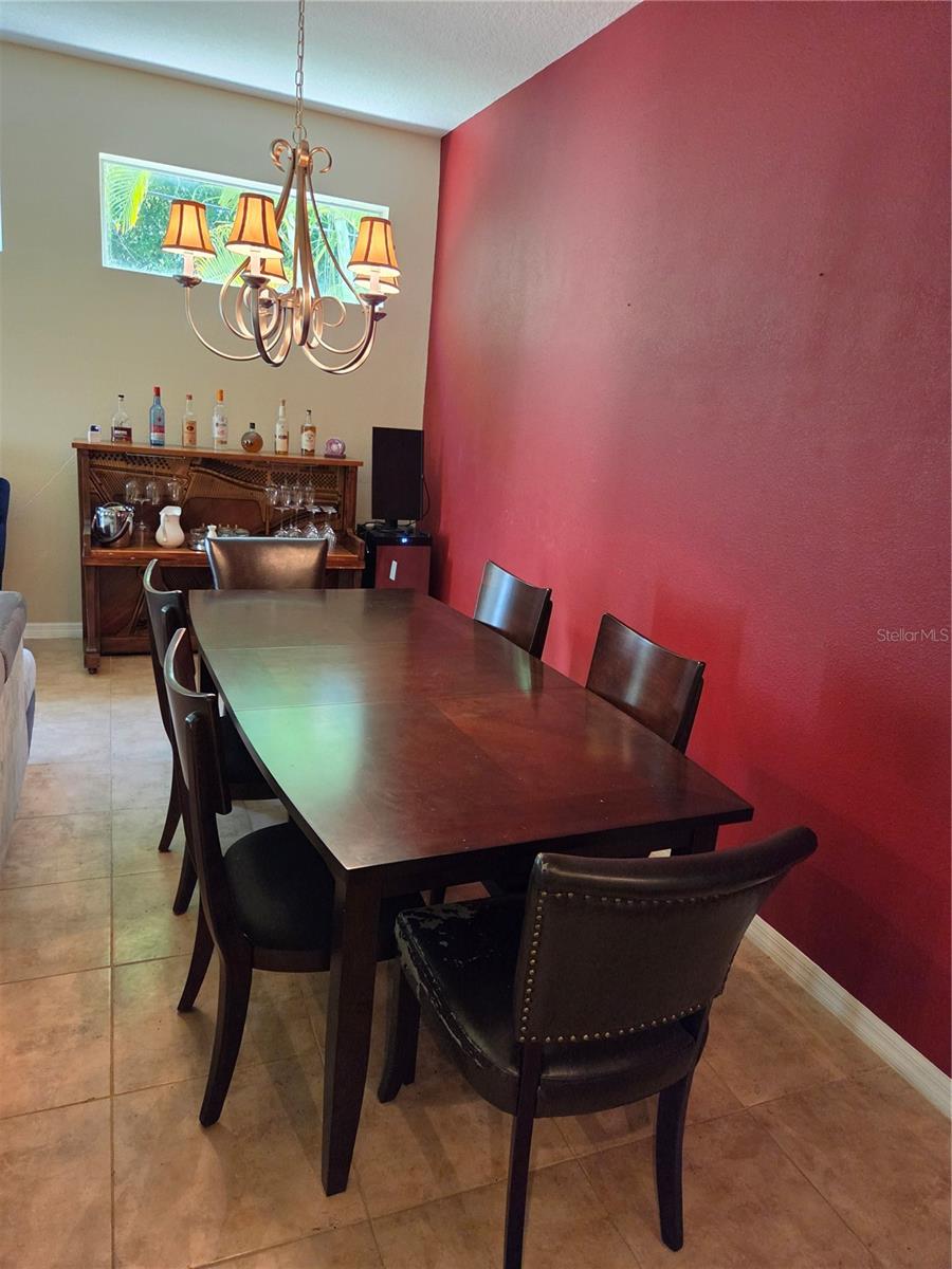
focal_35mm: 23
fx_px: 843
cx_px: 476
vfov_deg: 73.9
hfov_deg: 58.9
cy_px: 634
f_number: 1.8
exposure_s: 1/120
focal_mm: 5.4
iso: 800
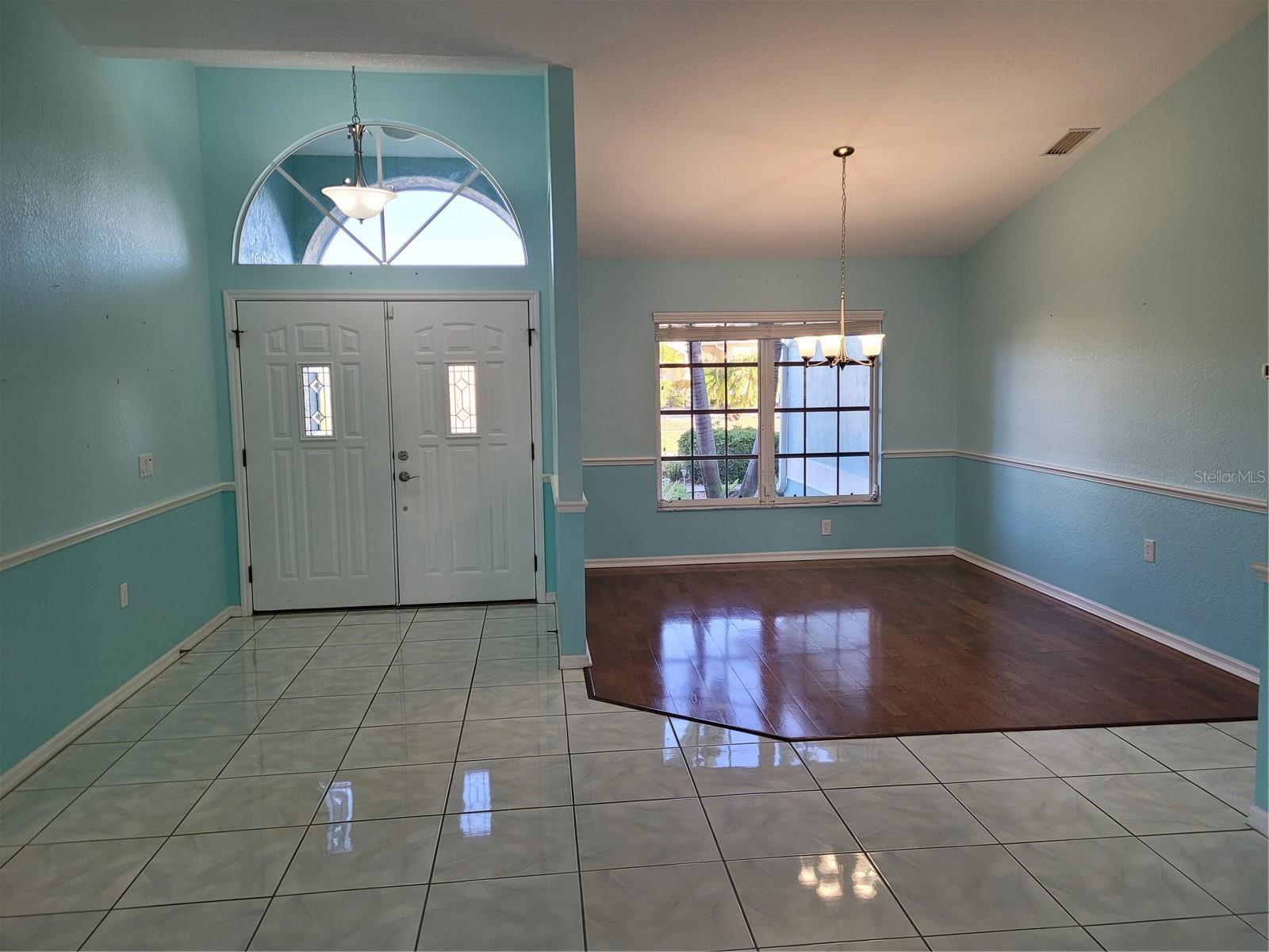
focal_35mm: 26
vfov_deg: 53.1
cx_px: 634
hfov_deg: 67.3
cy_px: 476
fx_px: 953
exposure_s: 1/120
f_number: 1.8
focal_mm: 5.4
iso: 100
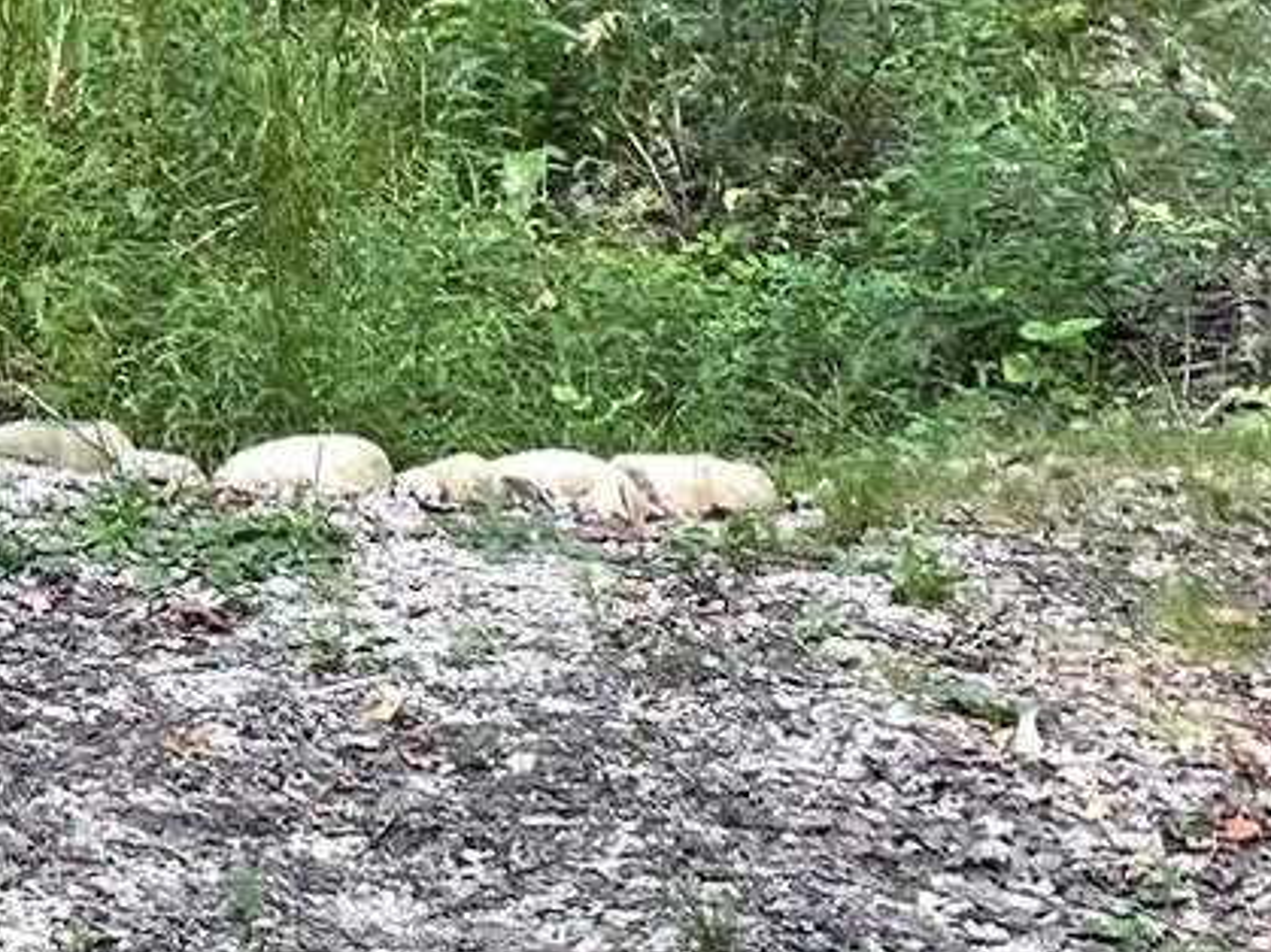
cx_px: -807
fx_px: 4662
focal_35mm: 127
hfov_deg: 14.2
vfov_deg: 11.5
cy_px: -152
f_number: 1.6
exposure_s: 1/121
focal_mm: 4.2
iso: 50
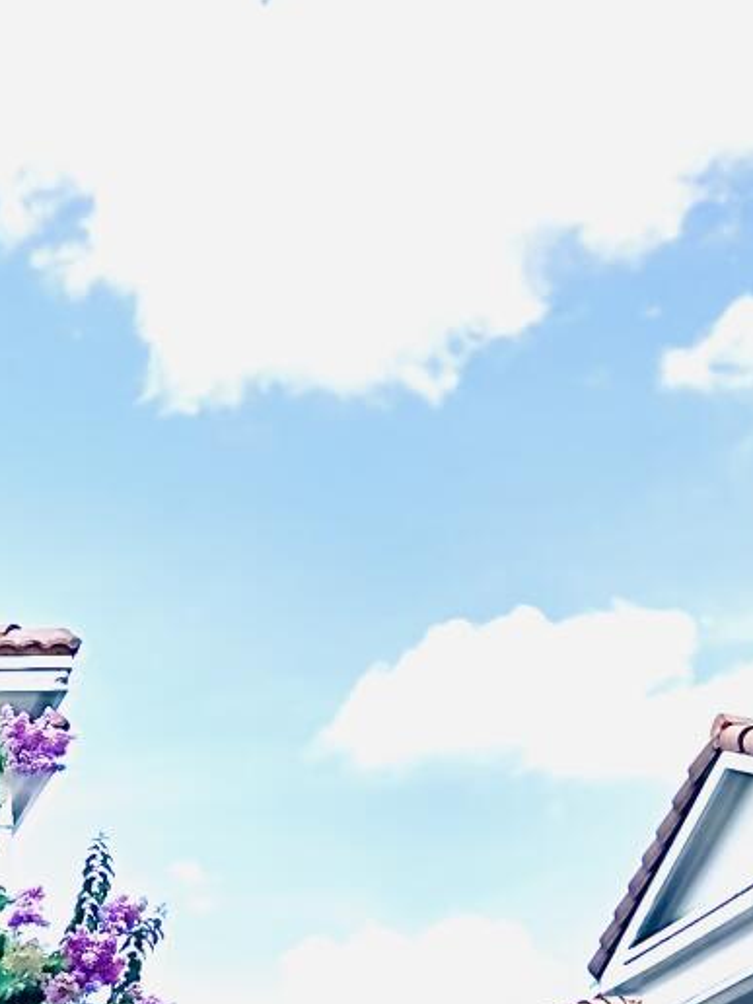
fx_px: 2697
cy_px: 965
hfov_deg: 14.4
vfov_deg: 20.5
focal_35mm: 93
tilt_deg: +16.0
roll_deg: -2.3
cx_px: -510
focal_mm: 6.86
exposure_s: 1/1095
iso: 80
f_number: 1.78
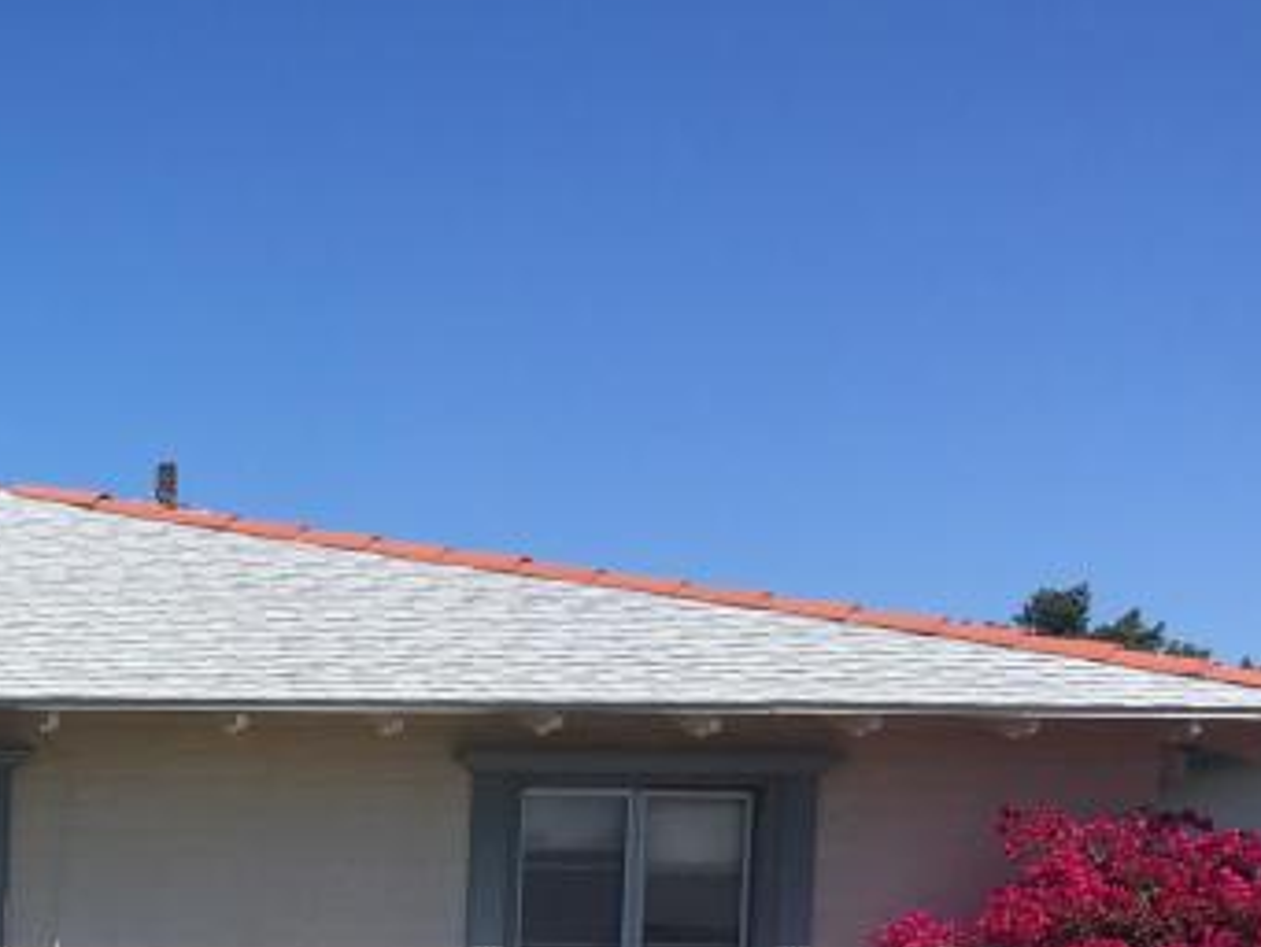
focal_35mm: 87
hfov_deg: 20.4
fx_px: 3170
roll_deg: -0.5
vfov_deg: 16.1
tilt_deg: -3.0
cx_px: -414
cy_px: 1243
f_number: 2.2
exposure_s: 1/2331
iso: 25
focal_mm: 4.15
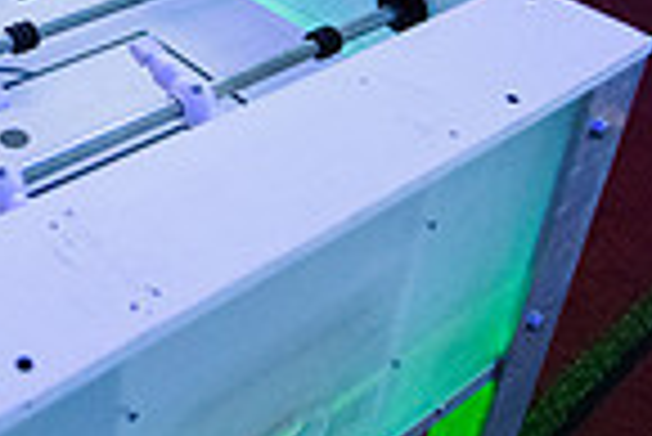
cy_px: -110
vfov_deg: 22.1
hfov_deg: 31.9
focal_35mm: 56
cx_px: -45
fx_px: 1015
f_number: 2.8
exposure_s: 1/125
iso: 2500
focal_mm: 14
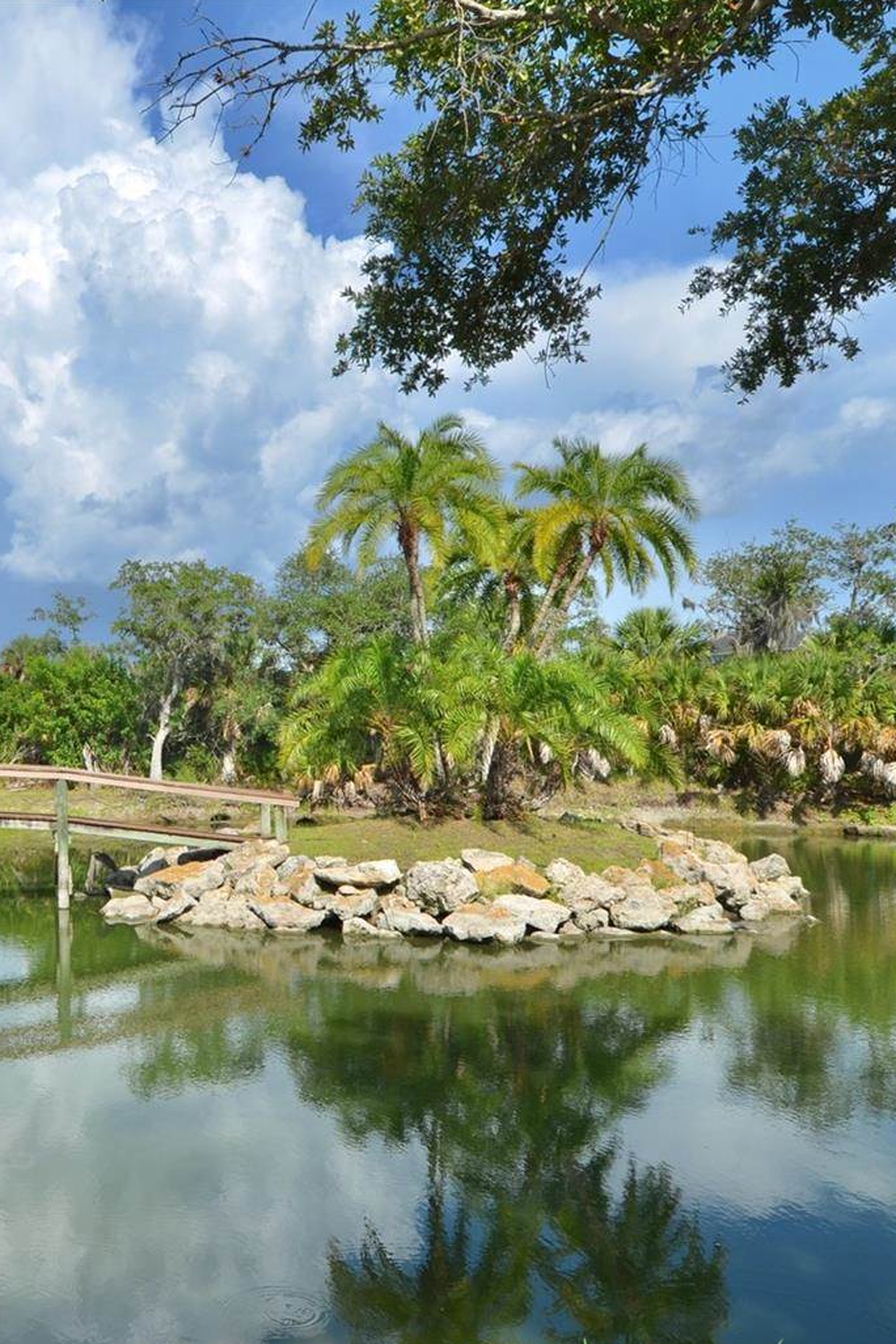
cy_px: 691
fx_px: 2091
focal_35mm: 56
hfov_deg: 23.6
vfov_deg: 35.6
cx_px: 114
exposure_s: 1/320
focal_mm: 24
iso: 100
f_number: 9
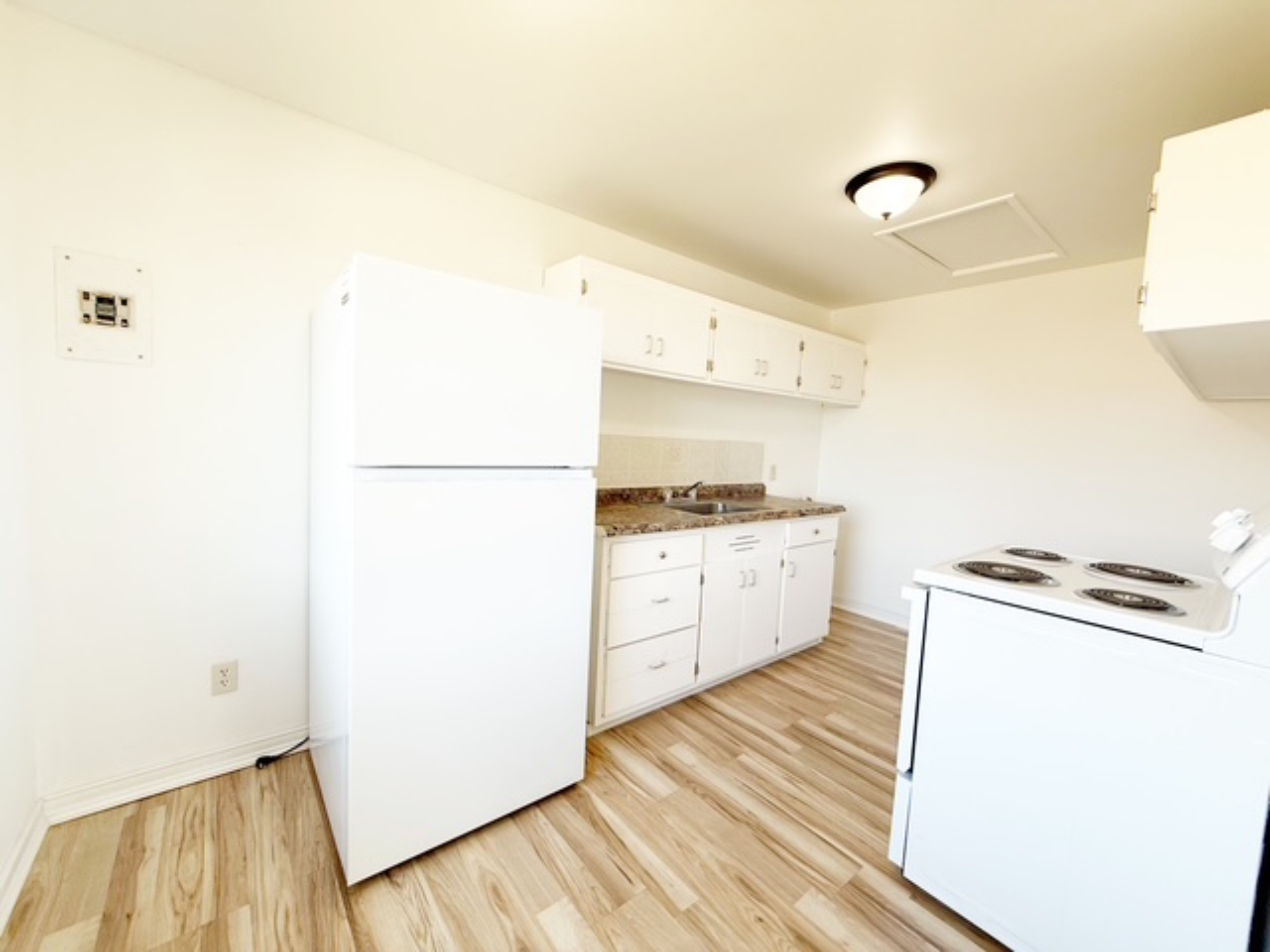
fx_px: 514
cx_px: 635
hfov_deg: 102.1
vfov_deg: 85.7
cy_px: 476
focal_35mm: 14
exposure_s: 1/99
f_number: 2.2
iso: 50
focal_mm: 2.22
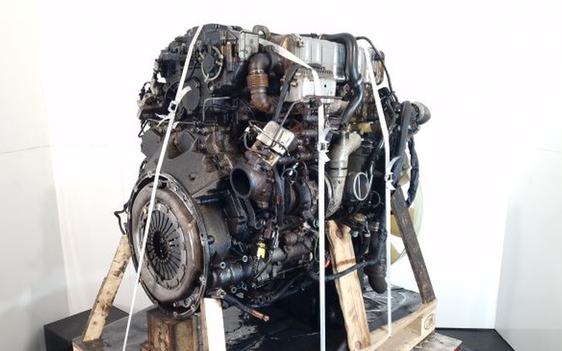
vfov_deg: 49.1
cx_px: 275
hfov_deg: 72.5
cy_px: 204
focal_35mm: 25
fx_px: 383
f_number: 1.8
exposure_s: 1/50
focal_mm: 6.4
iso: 125
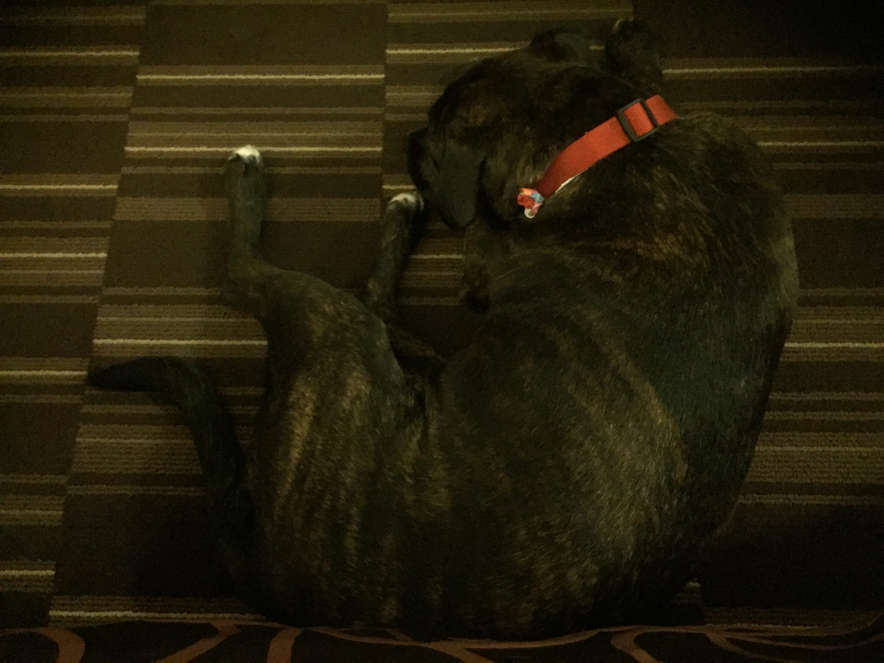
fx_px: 741
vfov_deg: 48.2
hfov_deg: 61.7
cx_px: 442
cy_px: 332
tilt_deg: -69.9
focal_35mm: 29
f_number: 2.2
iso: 2000
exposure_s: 1/15
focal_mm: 4.15
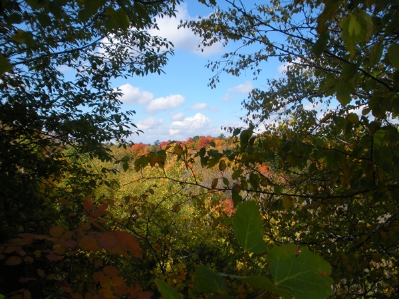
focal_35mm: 36
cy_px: 150
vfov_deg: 39.7
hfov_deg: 51.4
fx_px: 415
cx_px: 200
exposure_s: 1/540
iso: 64
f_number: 3.5
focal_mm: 6.3
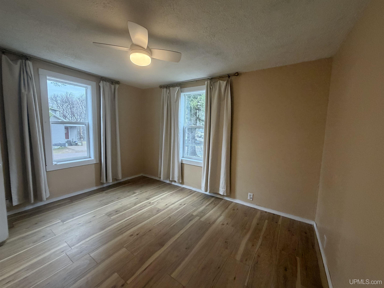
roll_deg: -1.7
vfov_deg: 85.7
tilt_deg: -5.4
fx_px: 155
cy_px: 144
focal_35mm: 14
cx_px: 192
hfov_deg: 102.1
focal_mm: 2.22
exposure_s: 1/60
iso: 320
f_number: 2.2
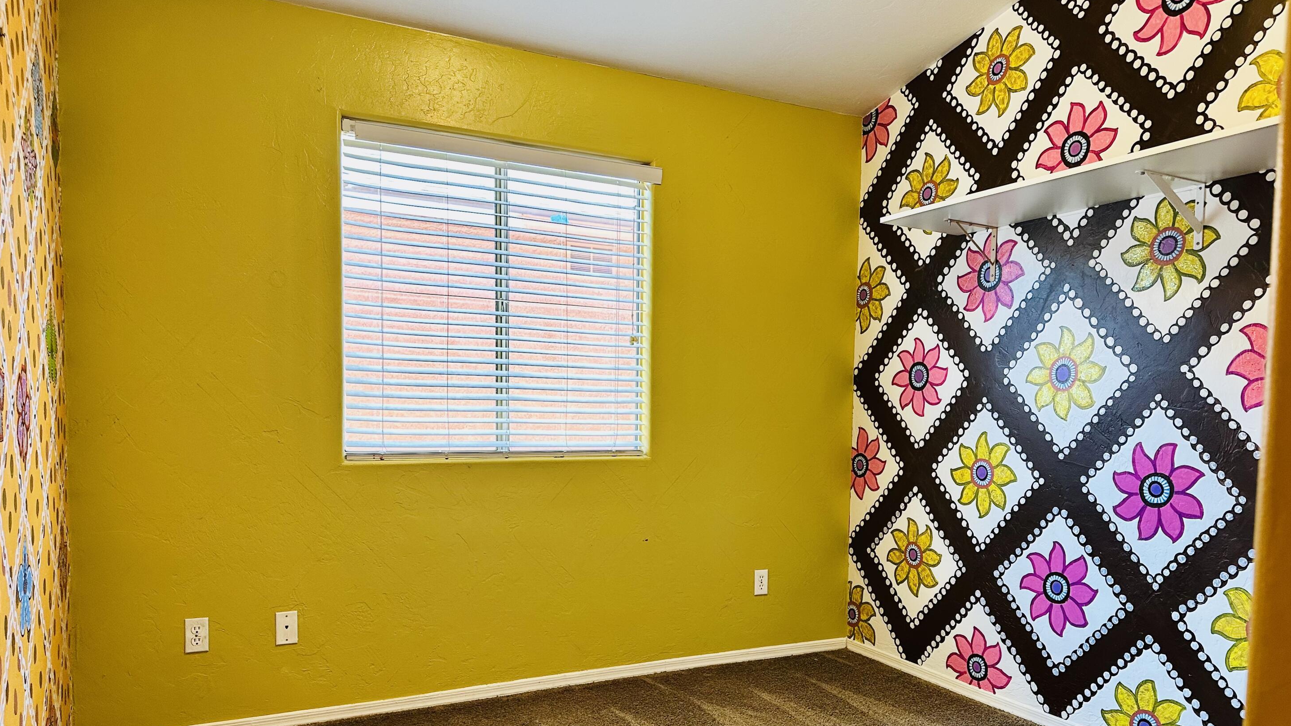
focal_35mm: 27
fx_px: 924
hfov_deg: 69.8
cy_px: 470
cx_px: 662
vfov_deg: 42.4
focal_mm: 6.86
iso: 250
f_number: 1.78
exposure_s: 1/60
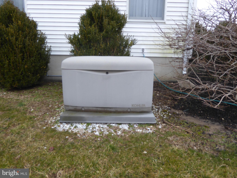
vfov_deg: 56.8
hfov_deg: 71.6
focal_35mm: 24
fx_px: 164
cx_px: 118
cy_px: 89
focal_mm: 4.3
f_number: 4.5
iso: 80
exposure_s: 1/80
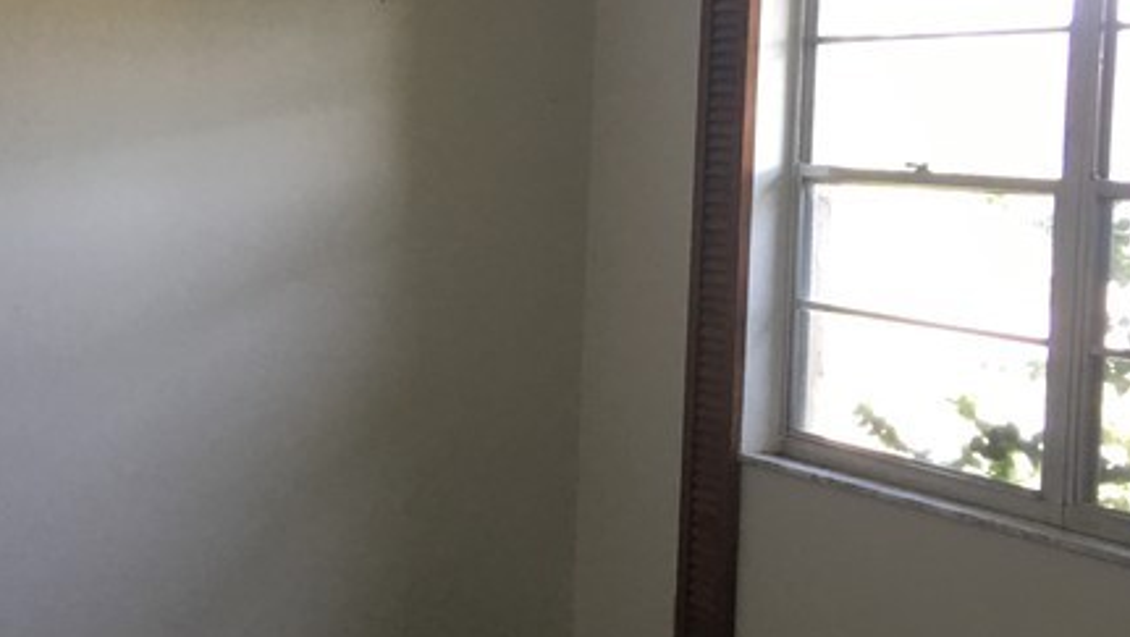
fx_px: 2248
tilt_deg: -2.0
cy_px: 288
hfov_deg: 27.6
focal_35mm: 75
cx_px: 202
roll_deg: -1.2
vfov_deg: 16.1
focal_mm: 4.15
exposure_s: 1/30
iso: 32
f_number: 2.2
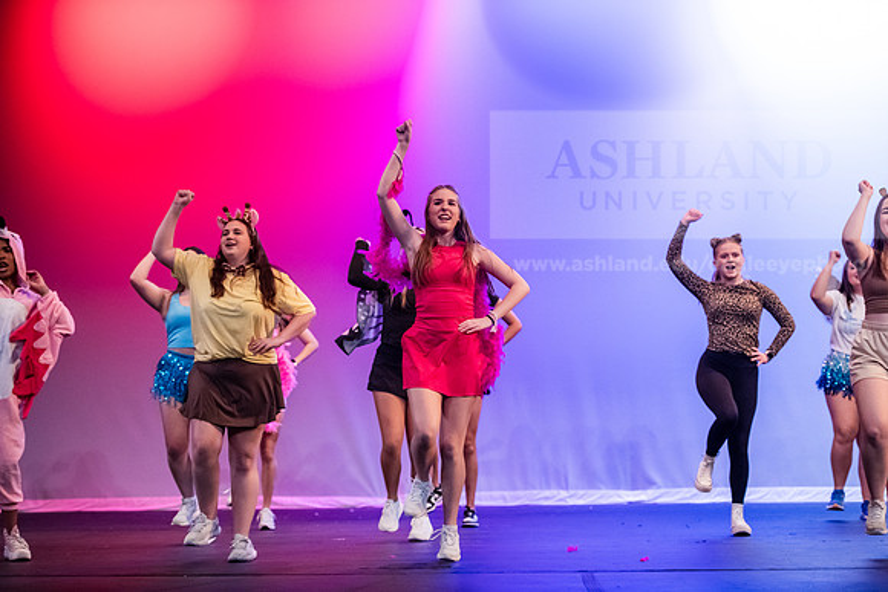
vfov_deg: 15.9
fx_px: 2122
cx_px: 444
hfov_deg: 23.6
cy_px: 296
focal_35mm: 86
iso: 4000
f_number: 3.2
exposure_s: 1/250
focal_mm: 86
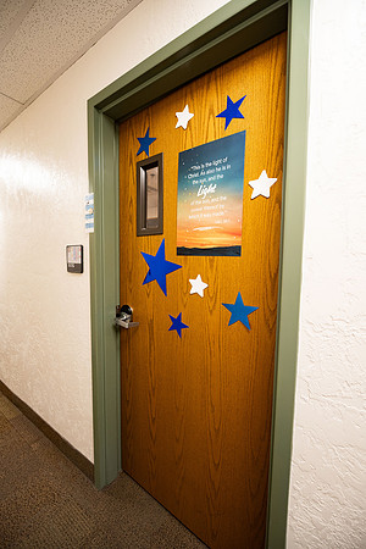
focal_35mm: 14
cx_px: 183
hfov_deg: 81.2
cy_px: 274
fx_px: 213
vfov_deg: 104.3
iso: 640
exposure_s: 1/250
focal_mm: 14
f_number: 2.8
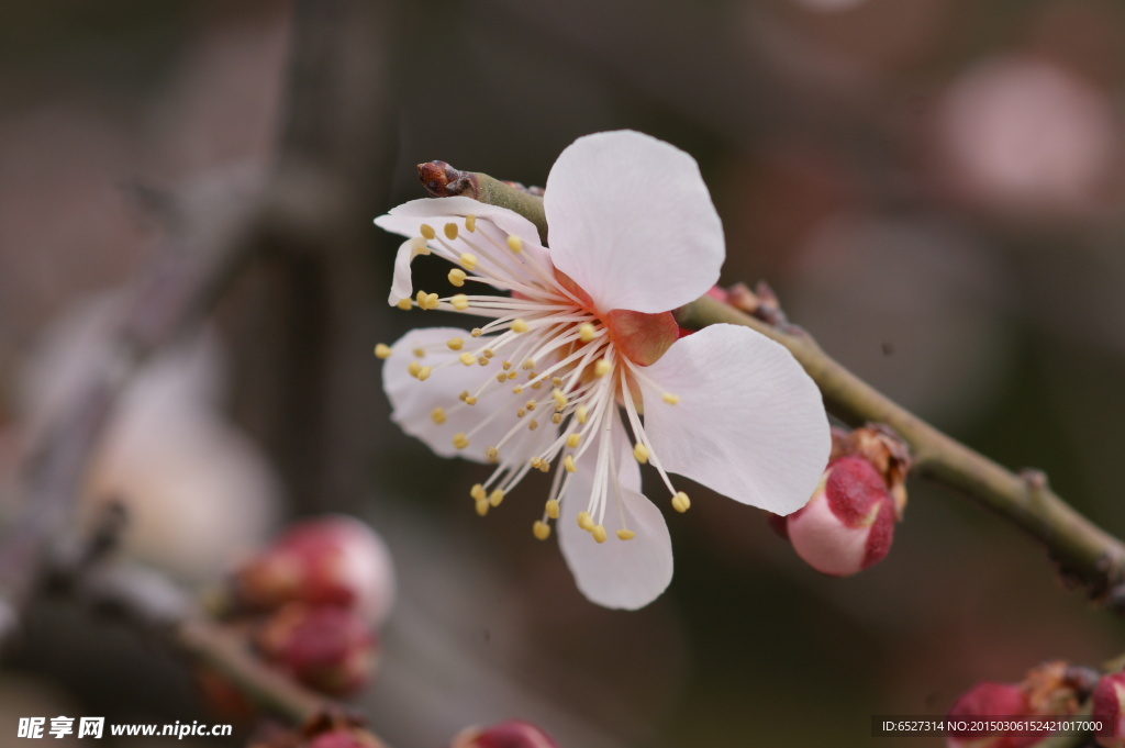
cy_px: 374
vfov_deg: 9.1
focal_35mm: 150
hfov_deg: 13.7
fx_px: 4684
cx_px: 562
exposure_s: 1/160
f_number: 5.6
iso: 100
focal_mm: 100
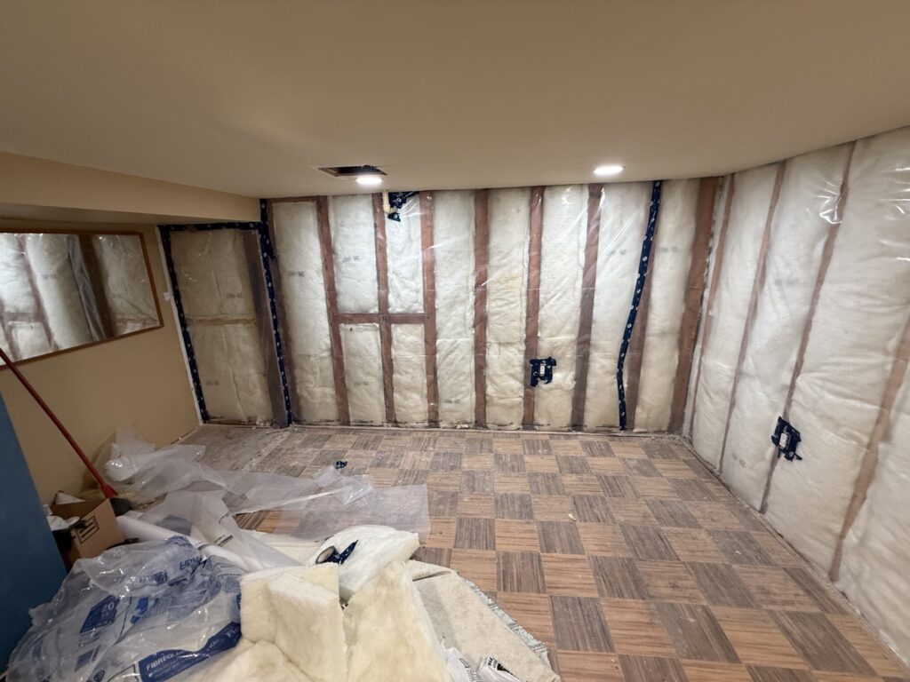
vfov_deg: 85.7
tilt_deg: -12.7
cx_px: 455
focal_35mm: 14
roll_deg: +2.0
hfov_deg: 102.1
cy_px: 341
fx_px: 368
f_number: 2.2
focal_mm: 2.22
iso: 125
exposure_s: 1/61
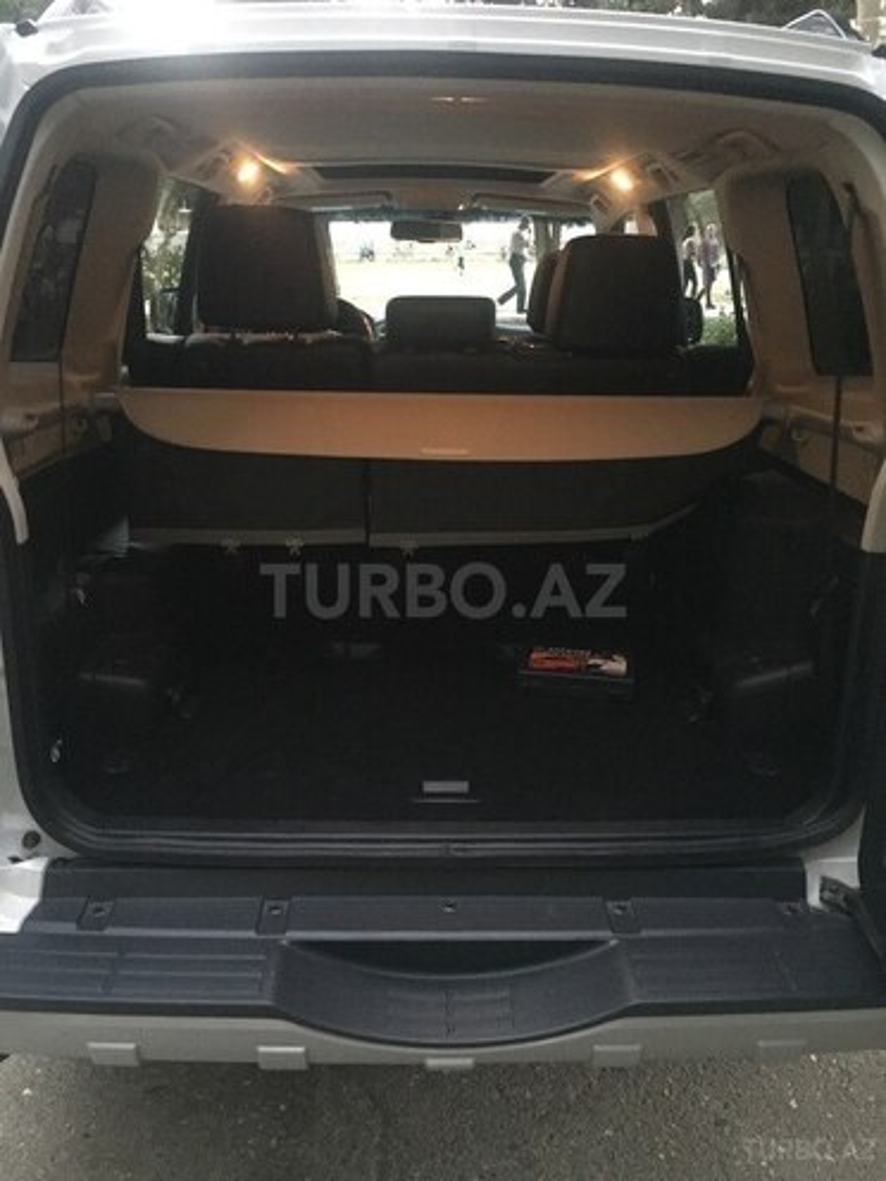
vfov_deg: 61.7
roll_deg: +0.3
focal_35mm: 29
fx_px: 990
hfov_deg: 48.2
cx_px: 443
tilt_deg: -17.6
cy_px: 590
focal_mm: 4.15
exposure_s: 1/17
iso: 640
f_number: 2.2
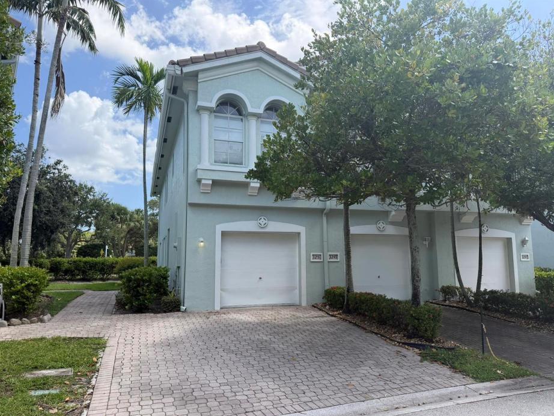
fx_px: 400
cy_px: 216
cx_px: 279
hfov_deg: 69.4
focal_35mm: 25
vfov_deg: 54.8
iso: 100
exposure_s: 1/2703
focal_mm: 6.76
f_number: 1.78
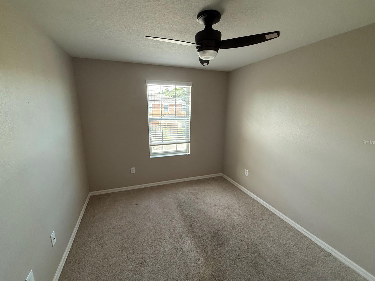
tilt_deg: -9.5
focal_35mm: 15
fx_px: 163
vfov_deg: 81.8
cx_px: 185
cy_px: 142
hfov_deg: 98.2
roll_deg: -1.4
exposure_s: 1/99
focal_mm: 2.22
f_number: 2.2
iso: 200
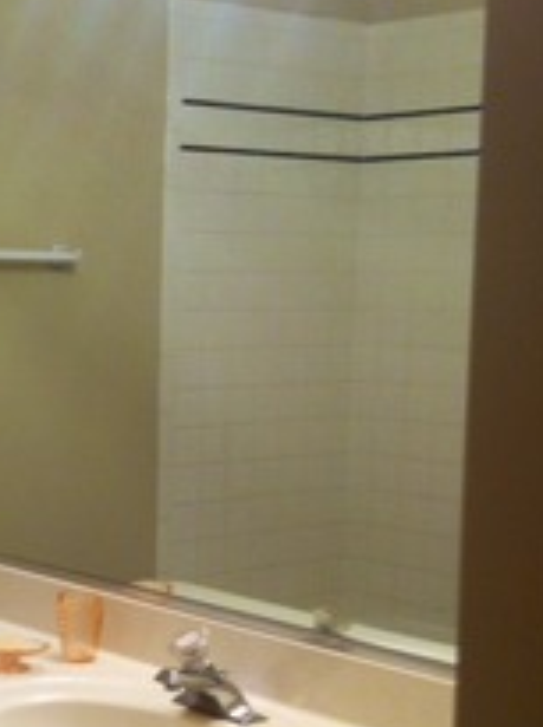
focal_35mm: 82
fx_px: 1720
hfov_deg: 17.5
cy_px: 511
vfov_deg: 23.7
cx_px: 9
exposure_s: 1/15
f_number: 2.8
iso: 100
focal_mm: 3.85
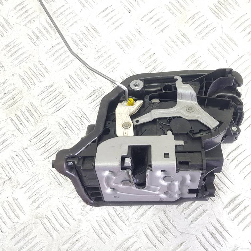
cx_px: 144
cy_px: 124
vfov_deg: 52.5
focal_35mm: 31
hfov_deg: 52.3
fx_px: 254
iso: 100
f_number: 1.7
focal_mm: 4.2
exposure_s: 1/50
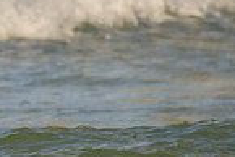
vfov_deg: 0.6
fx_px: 16022
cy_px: 63
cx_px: -137
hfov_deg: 0.8
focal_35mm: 2452
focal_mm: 500
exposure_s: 1/2000
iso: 220
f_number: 5.6
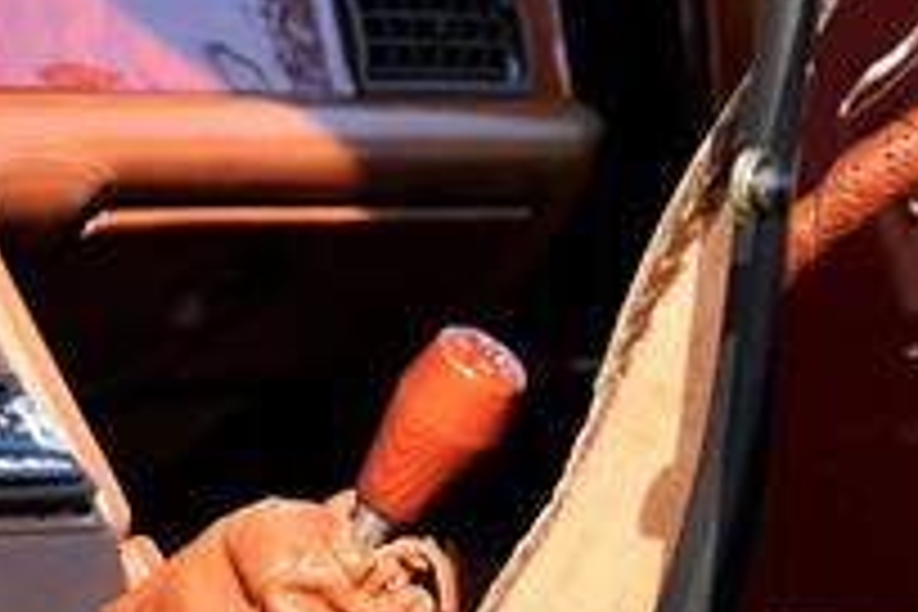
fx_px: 11755
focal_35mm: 461
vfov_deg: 3.0
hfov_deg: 4.4
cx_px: -536
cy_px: -54
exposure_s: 1/125
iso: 200
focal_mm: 98
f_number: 8
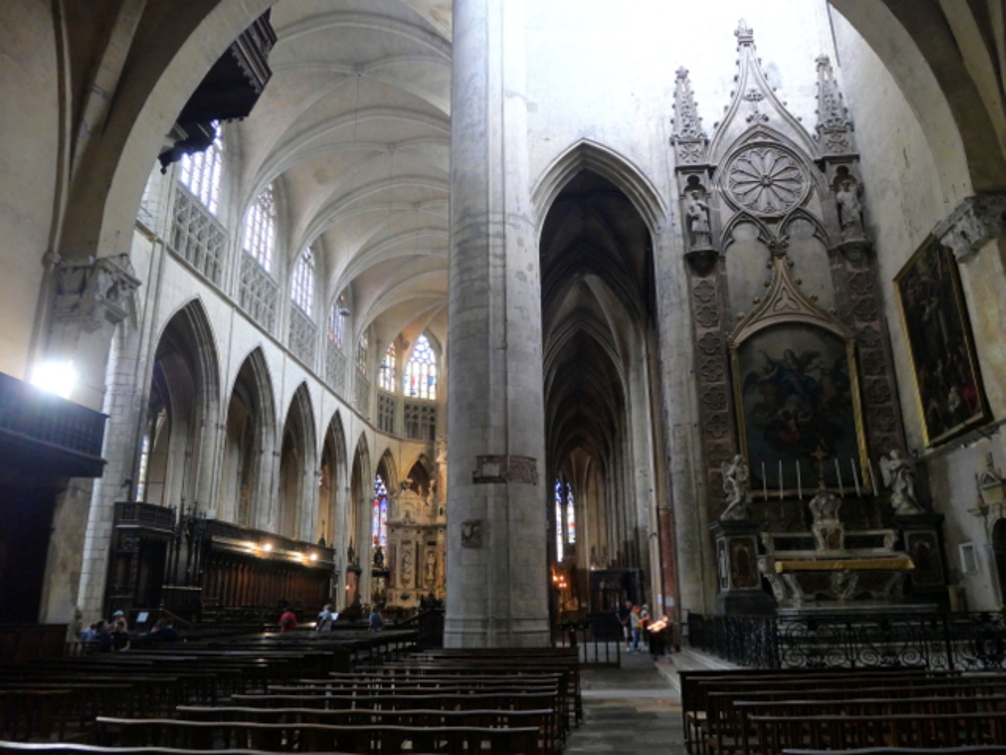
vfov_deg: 53.1
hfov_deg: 67.3
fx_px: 756
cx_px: 503
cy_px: 378
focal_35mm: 26
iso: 2000
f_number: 3.5
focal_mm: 13
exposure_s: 1/60
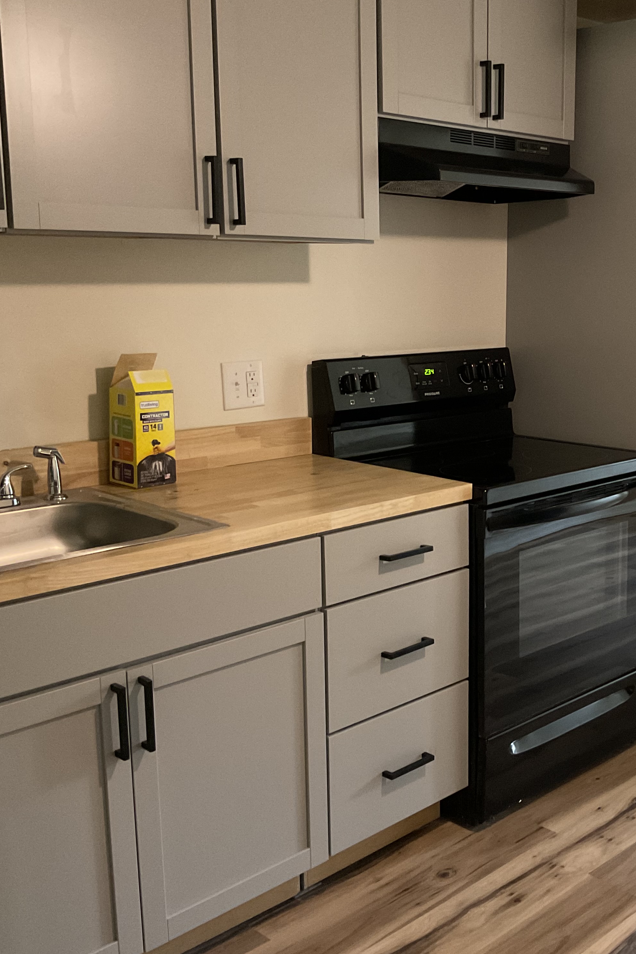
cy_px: 484
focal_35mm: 41
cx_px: 524
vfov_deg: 47.4
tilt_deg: -11.3
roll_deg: -0.3
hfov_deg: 31.6
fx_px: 1087
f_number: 1.8
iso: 250
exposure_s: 1/40
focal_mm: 3
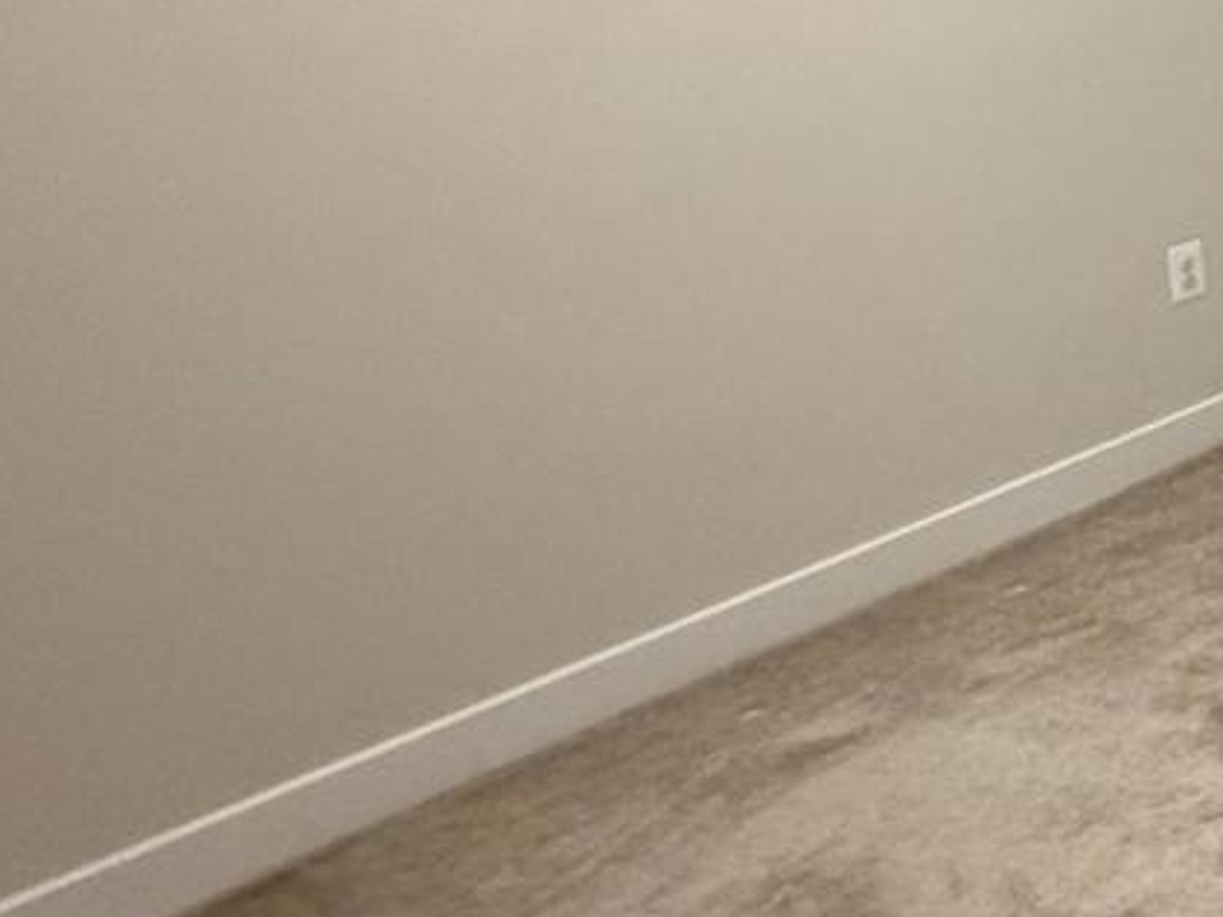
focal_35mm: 48
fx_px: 1696
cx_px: 1945
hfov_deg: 25.9
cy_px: 90
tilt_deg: -10.6
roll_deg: +1.9
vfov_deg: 29.0
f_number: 2.2
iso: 500
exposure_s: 1/60
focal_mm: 2.22
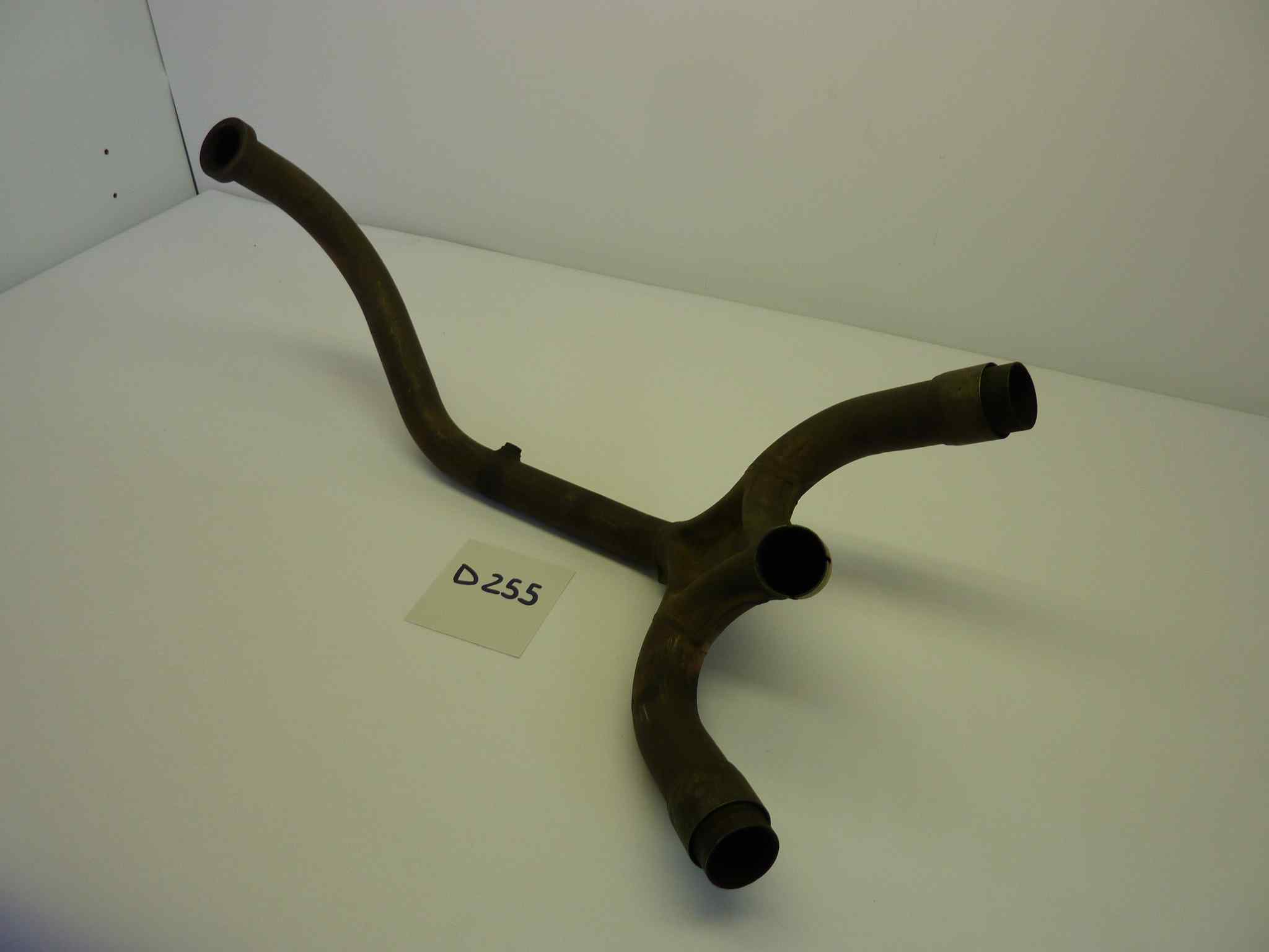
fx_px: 916
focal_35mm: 25
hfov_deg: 69.4
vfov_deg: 54.9
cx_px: 634
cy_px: 476
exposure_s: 1/80
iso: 80
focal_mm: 4.1
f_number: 3.3
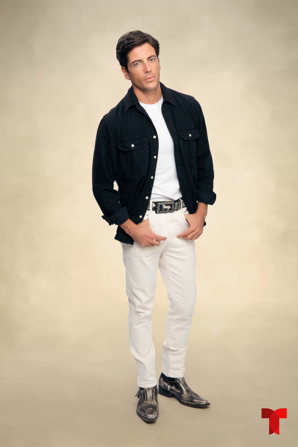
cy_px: 224
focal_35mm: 60
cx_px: 149
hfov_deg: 22.6
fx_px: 745
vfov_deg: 33.4
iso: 100
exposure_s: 1/200
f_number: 18
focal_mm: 60
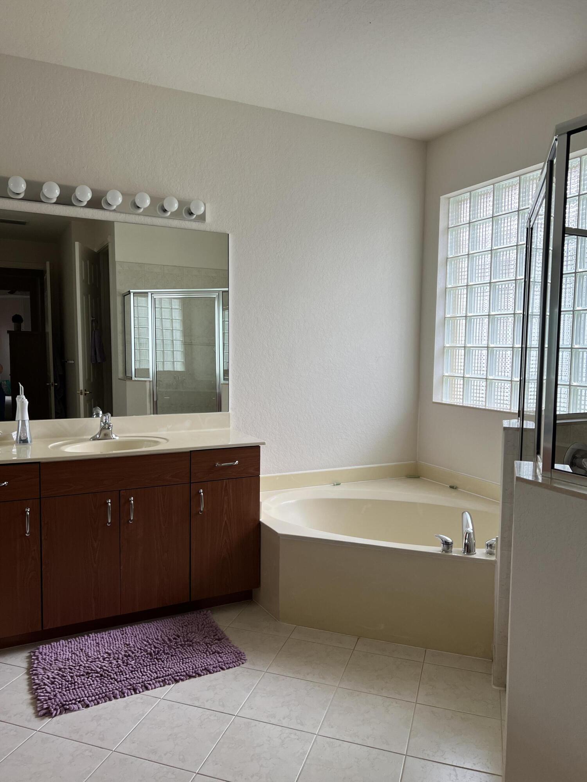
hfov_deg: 53.1
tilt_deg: -4.3
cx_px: 294
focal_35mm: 26
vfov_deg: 67.3
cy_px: 391
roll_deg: -0.3
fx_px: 588
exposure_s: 1/120
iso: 80
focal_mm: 5.7
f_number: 1.5
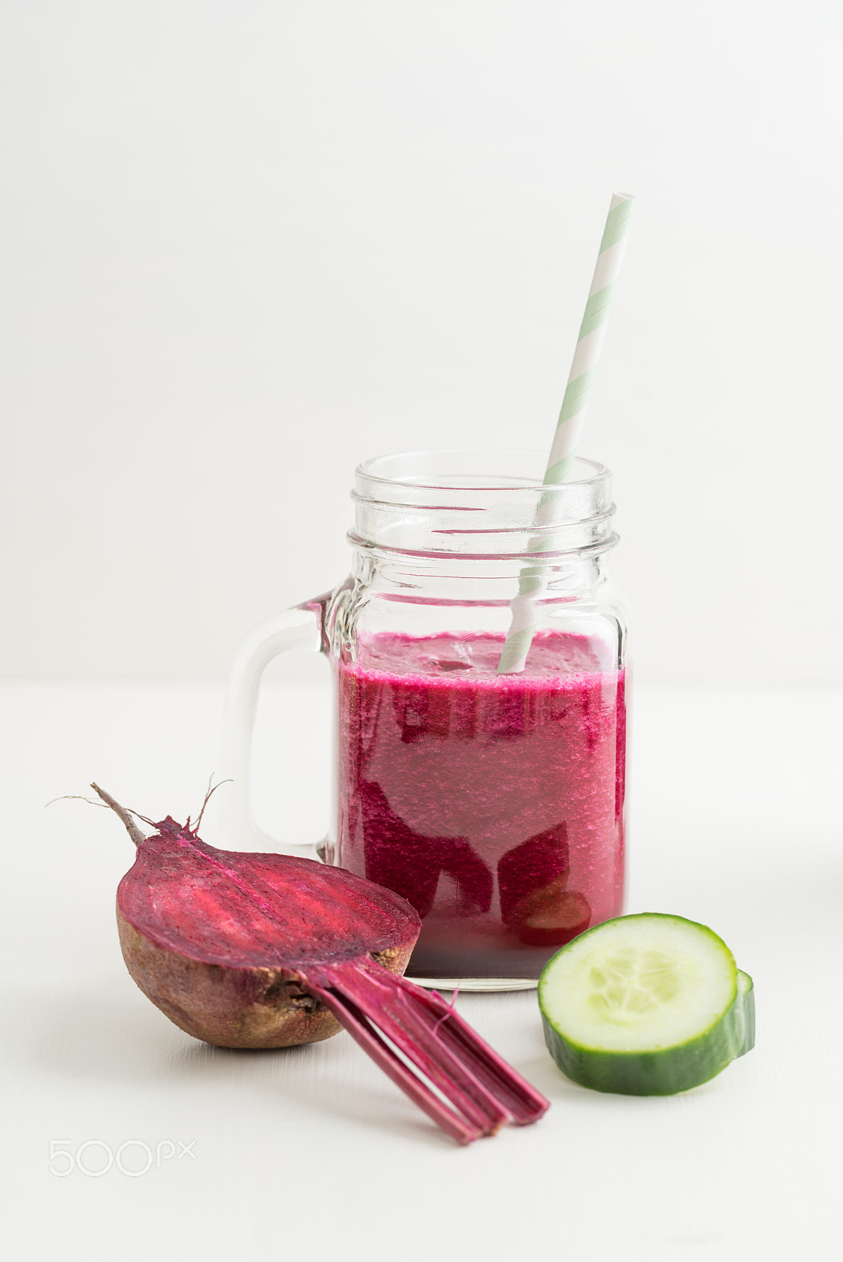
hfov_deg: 13.7
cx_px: 422
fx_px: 3509
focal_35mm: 100
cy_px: 631
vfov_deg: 20.4
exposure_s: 1/125
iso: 100
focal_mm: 100
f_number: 7.1
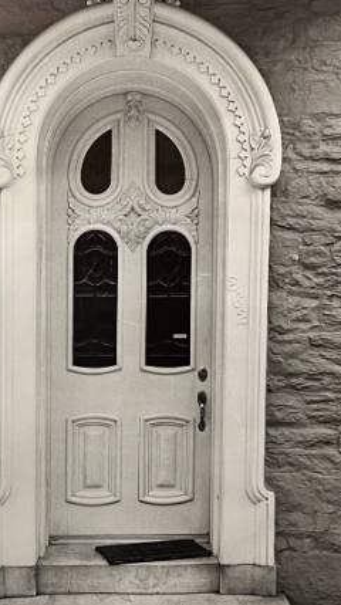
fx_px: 466
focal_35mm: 29
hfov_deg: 40.0
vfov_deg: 66.0
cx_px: 129
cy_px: 300
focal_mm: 5.1
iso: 125
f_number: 1.6
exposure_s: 1/70
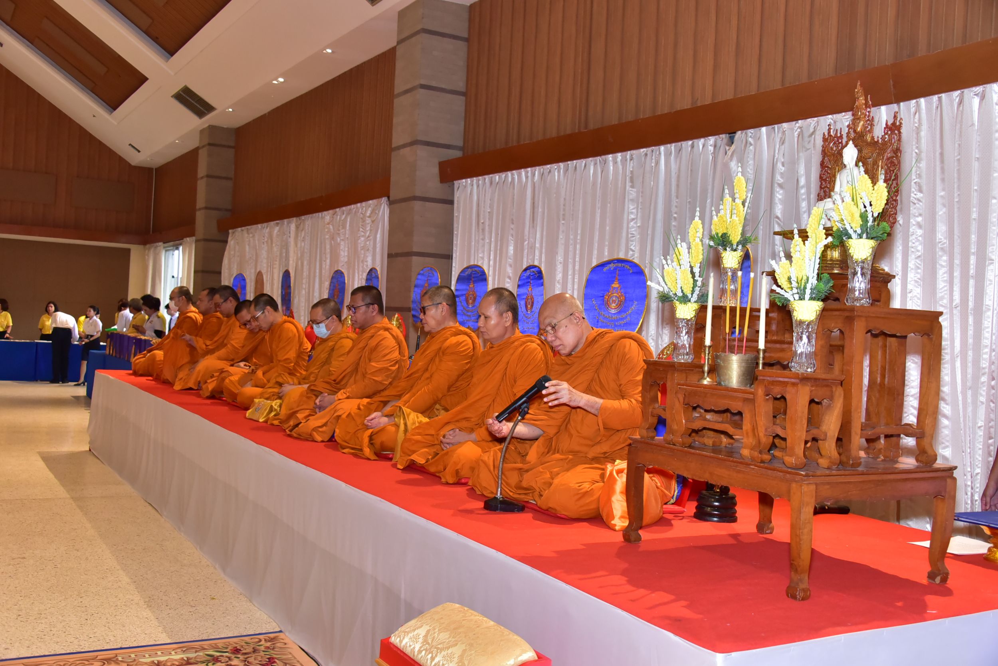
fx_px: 971
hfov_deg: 54.4
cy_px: 333
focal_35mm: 35
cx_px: 499
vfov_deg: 37.9
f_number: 5.6
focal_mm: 35
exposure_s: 1/200
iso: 2500
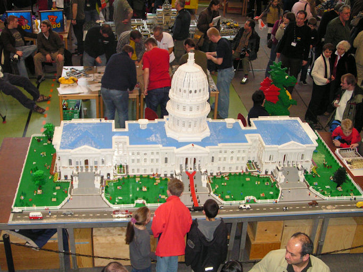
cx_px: 182
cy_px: 136
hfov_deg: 38.9
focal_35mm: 49
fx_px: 514
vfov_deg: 29.7
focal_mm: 8.2
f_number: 3.2
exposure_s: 1/60
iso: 200
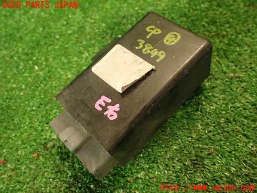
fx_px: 238
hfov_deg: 56.8
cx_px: 128
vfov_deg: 44.2
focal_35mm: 32
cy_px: 96
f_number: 2.4
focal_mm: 5.79
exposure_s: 1/30
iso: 320
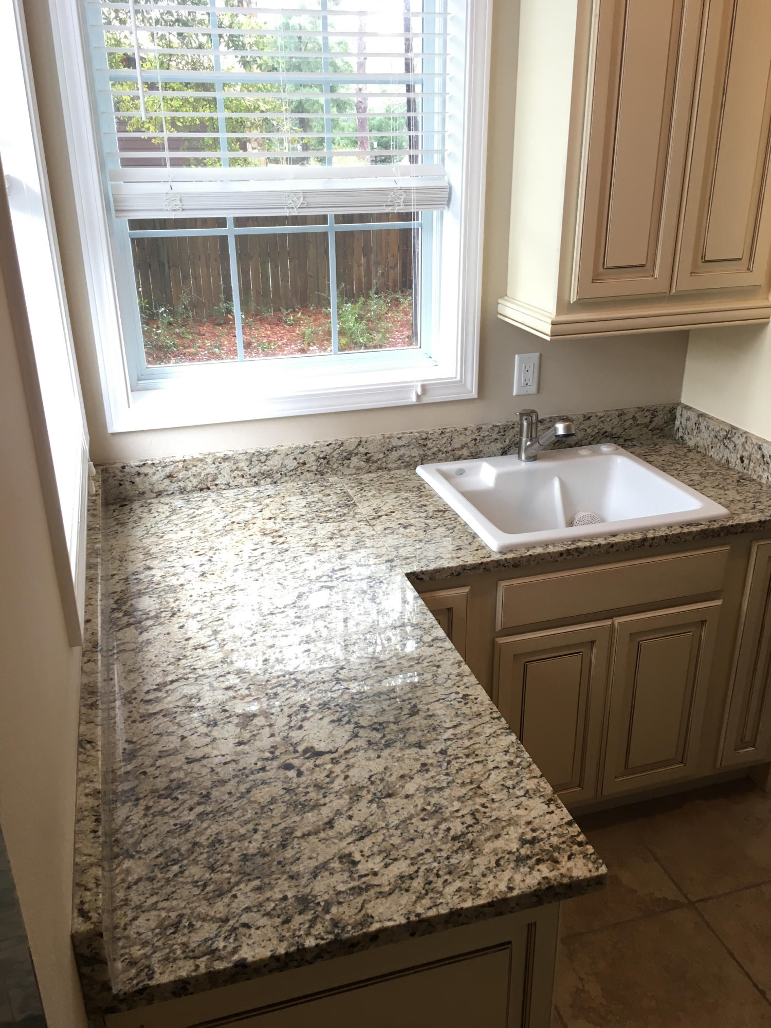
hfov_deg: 48.2
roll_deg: -0.7
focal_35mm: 29
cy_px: 514
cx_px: 386
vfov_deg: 61.7
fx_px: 861
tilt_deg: -23.8
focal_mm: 4.15
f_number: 2.2
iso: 50
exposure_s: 1/30
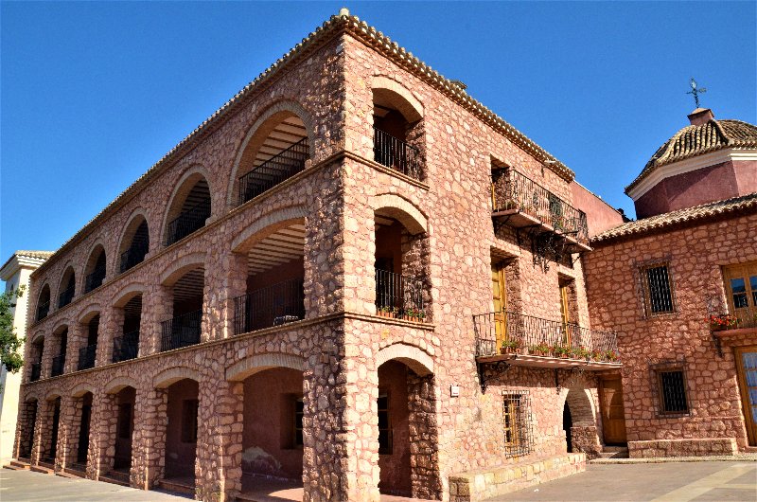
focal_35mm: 27
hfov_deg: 67.5
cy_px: 251
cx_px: 378
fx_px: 567
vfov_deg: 47.7
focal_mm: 18
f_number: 16
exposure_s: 1/1000
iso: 2000
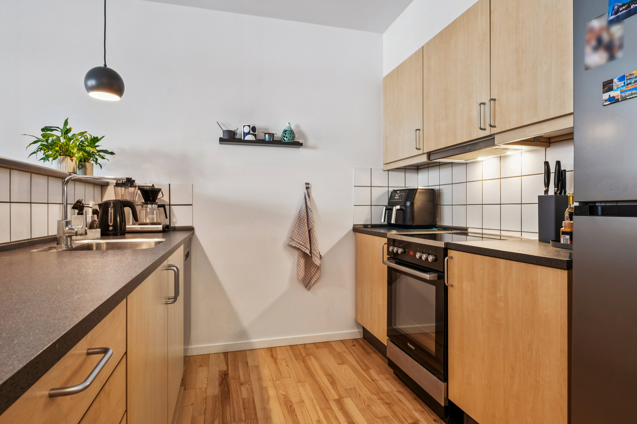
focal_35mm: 20
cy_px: 212
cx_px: 318
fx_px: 354
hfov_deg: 84.0
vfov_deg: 61.9
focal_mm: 13.2
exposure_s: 1/2
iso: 200
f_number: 10
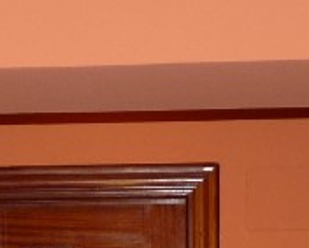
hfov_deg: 12.6
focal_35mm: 153
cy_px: 593
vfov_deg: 9.1
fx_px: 1400
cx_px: 130
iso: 160
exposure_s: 1/30
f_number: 2.8
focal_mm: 4.8
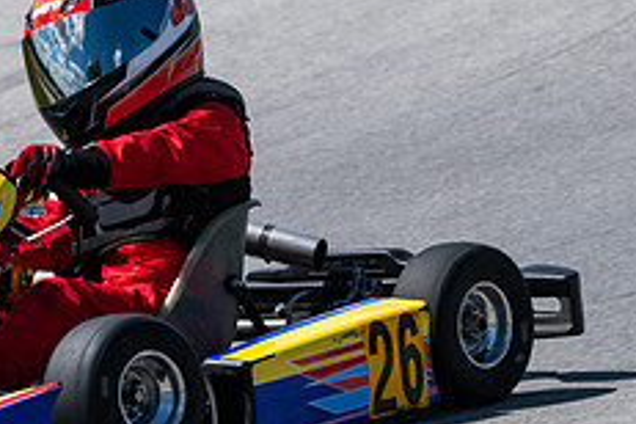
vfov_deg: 1.7
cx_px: 173
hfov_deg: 2.6
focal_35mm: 790
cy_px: 253
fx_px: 13956
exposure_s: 1/1250
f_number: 7.1
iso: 64
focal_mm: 210
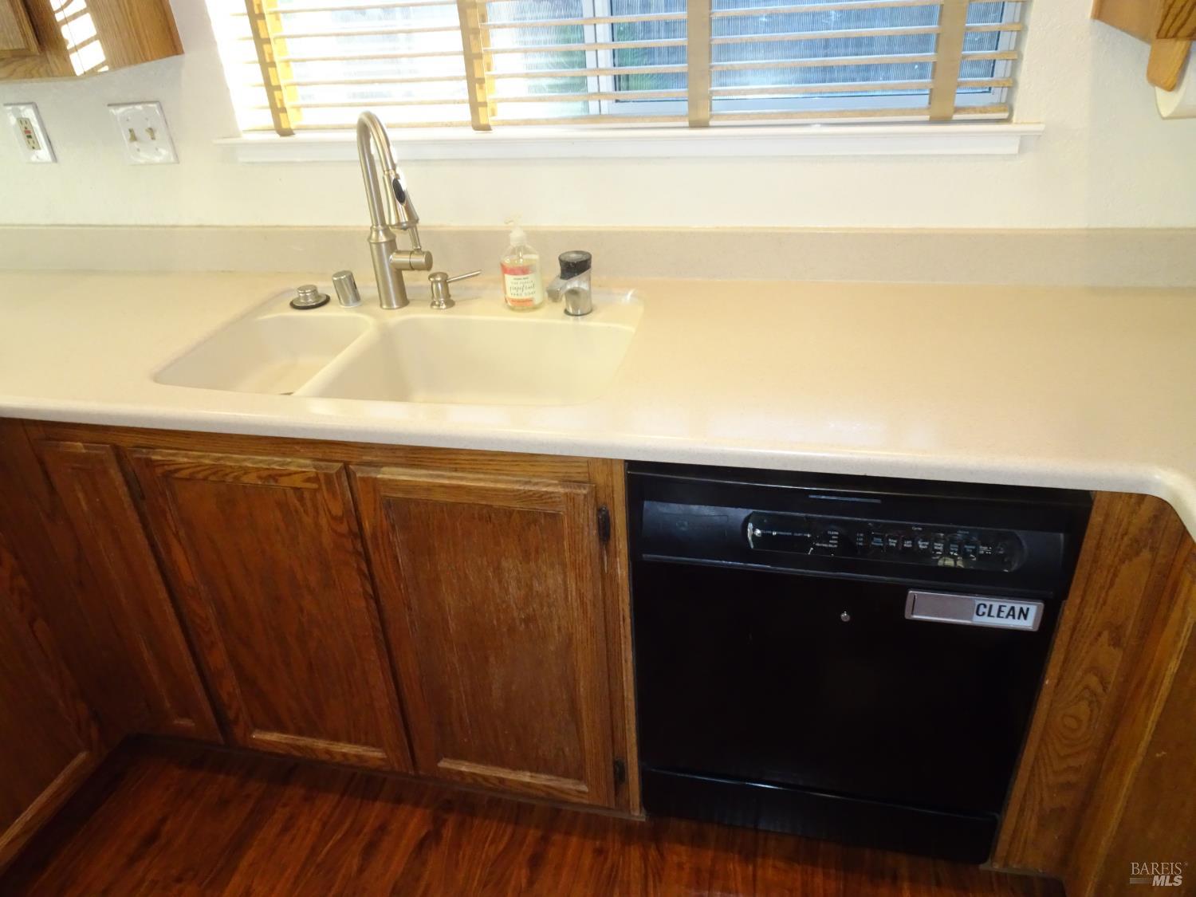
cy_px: 448
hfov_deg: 71.6
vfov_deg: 56.8
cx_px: 598
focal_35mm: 24
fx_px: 829
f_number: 3.5
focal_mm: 4.16
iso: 400
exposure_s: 1/30
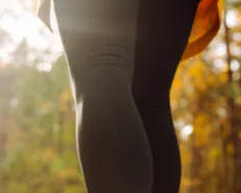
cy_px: 214
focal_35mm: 97
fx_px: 692
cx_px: 98
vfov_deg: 15.4
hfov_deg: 19.7
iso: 320
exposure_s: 1/800
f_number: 2.8
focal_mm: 35
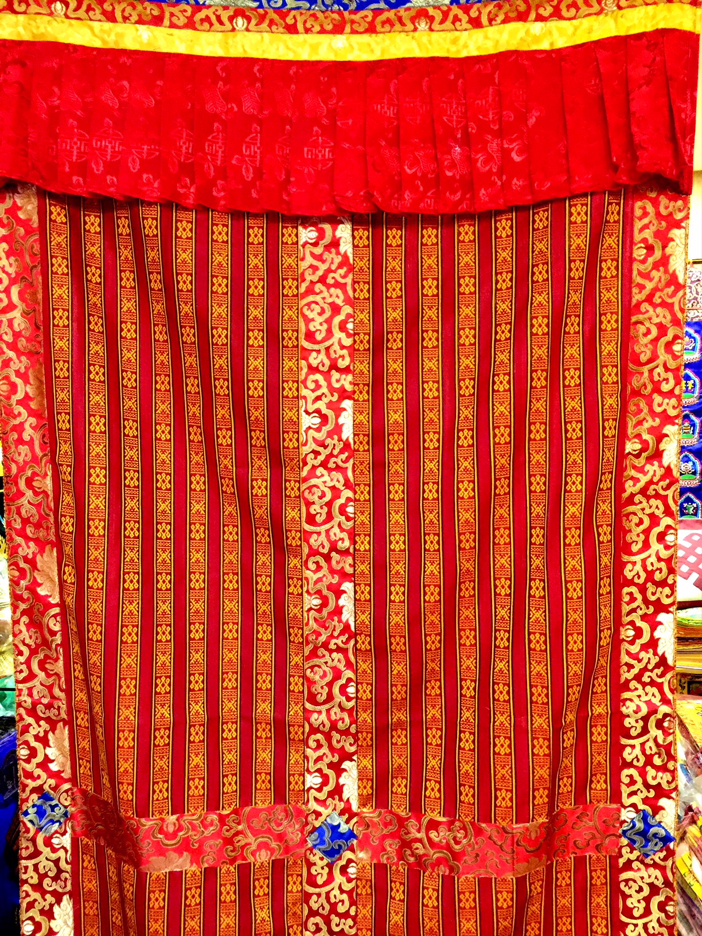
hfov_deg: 48.2
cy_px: 468
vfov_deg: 61.7
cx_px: 351
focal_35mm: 29
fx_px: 784
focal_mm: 4.15
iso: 125
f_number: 2.2
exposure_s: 1/4
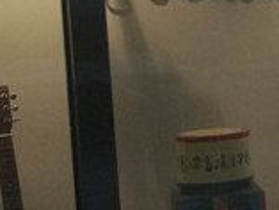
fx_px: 1436
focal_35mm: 178
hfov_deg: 9.1
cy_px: 52
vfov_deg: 8.3
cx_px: 826
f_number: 2
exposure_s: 1/33
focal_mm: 4.26
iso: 269
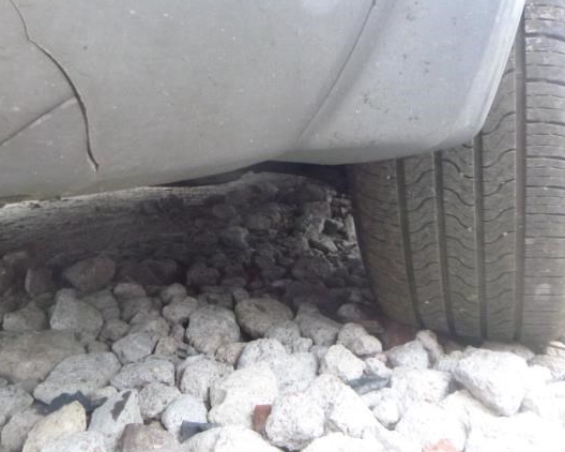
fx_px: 618
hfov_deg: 48.5
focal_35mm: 37
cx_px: 199
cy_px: 161
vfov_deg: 39.8
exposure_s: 1/60
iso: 800
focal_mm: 4.5
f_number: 3.9
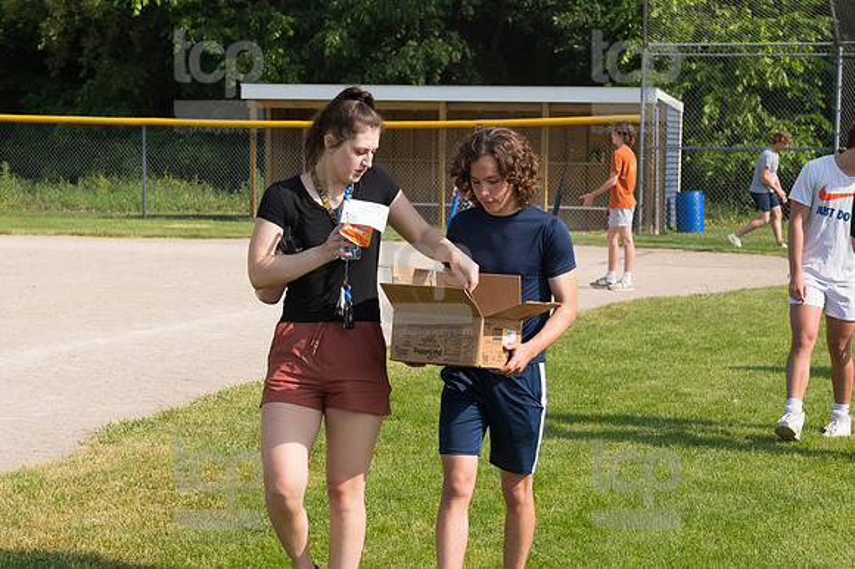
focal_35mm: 84
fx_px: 1994
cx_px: 428
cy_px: 284
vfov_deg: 16.2
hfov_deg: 24.2
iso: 640
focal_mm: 56
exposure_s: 1/2000
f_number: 6.3
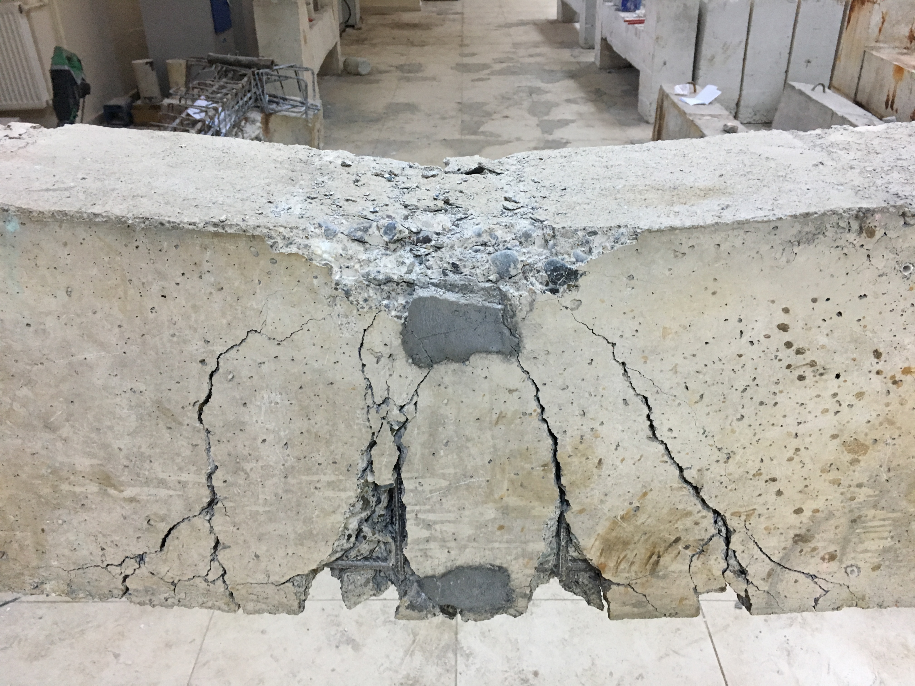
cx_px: 458
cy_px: 343
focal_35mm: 29
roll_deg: +1.4
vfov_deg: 48.2
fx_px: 767
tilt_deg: -30.1
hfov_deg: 61.7
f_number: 2.2
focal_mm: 4.15
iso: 200
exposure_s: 1/33
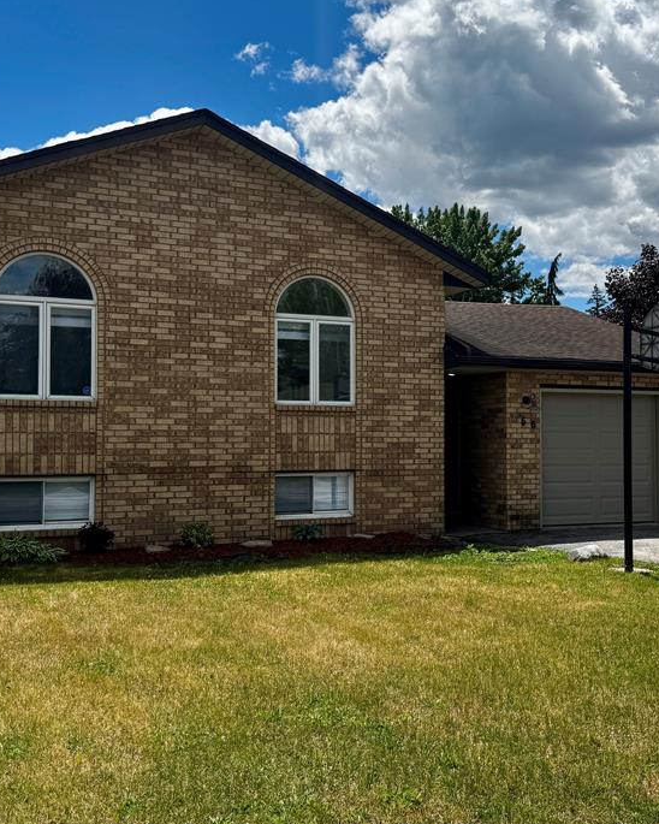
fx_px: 853
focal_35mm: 35
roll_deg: -0.5
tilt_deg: +2.1
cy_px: 380
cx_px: 308
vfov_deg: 51.5
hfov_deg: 42.2
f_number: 1.78
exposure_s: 1/7092
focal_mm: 6.76
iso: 80
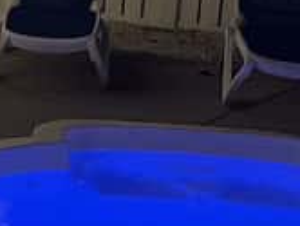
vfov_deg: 10.0
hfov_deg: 11.3
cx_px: -392
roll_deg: -1.5
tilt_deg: -8.6
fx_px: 1285
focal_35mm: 148
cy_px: -11
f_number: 1.78
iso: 1000
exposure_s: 1/30
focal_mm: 6.76
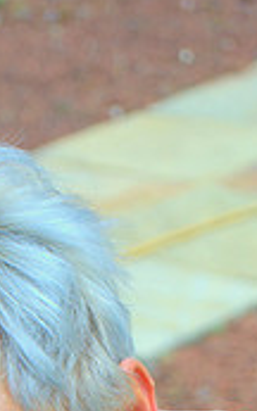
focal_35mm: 219
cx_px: 20
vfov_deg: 9.4
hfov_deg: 6.0
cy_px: 511
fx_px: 2460
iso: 100
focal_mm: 55
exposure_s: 1/400
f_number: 5.6
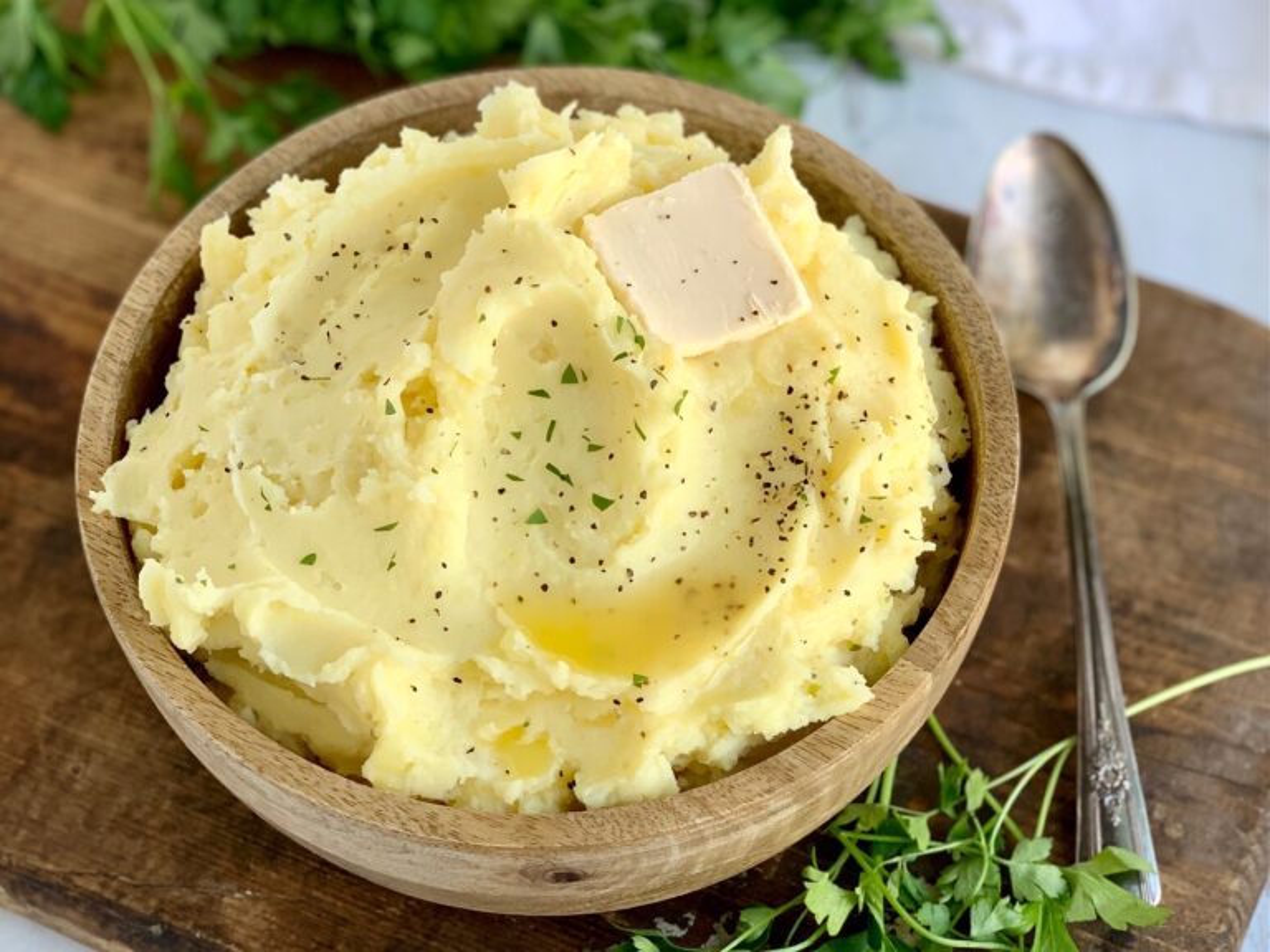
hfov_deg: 36.8
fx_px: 1908
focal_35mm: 52
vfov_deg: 28.0
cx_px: 635
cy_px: 476
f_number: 2.4
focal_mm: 6
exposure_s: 1/122
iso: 50
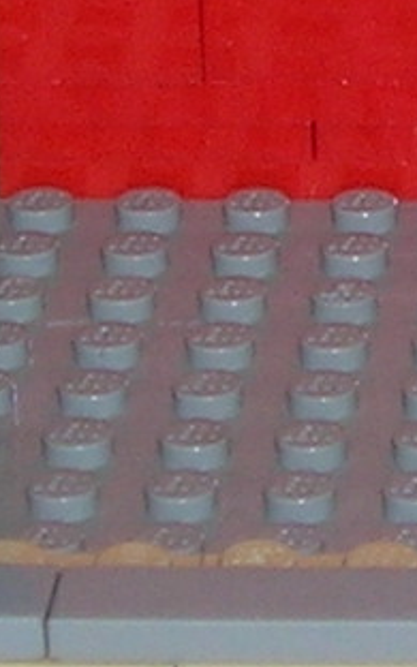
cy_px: -36
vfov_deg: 5.9
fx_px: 6491
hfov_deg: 3.6
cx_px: 855
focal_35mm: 357
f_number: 3.2
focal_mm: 7.7
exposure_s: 1/60.1
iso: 50
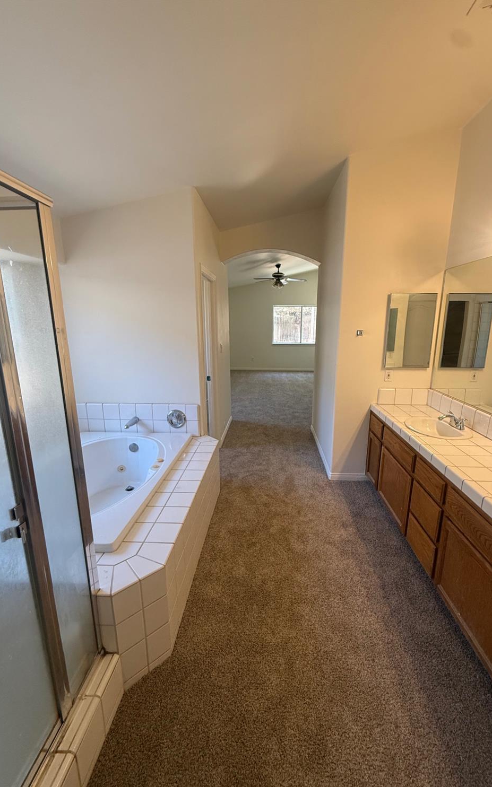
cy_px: 396
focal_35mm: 15
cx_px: 260
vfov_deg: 101.5
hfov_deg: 74.7
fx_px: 322
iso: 160
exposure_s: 1/120
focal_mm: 2.22
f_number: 2.2
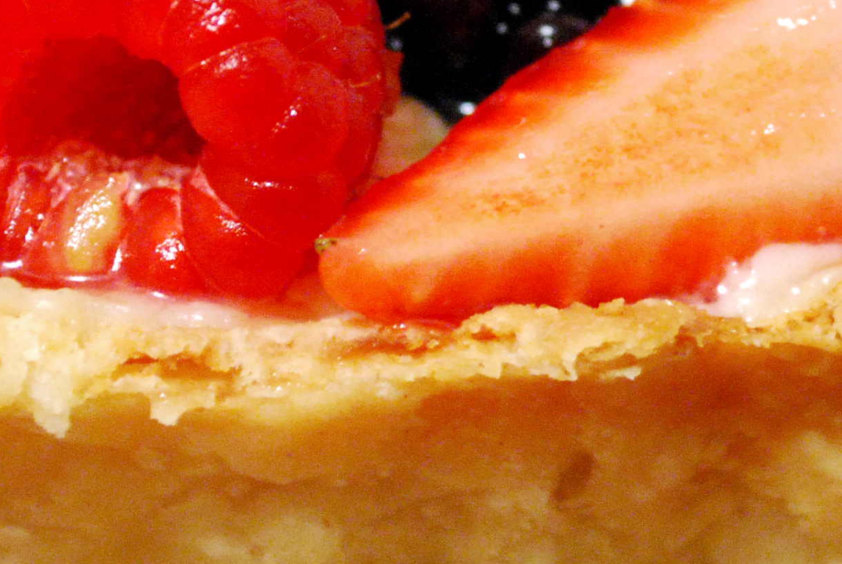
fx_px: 4215
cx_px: 408
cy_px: 16
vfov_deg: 7.6
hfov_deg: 11.4
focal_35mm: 180
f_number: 5.3
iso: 1600
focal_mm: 38
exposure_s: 1/8
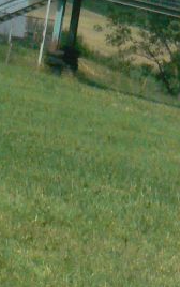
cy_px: 405
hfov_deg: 8.1
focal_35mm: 158
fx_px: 1237
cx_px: 306
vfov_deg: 12.7
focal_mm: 6.1
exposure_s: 1/2000
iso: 400
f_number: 8
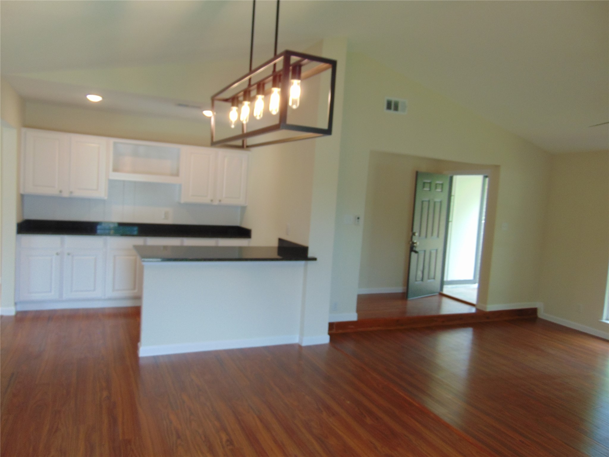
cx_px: 304
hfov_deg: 69.4
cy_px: 228
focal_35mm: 25
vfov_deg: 54.9
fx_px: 440
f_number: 3
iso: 80
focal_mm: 4.5
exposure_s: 1/40
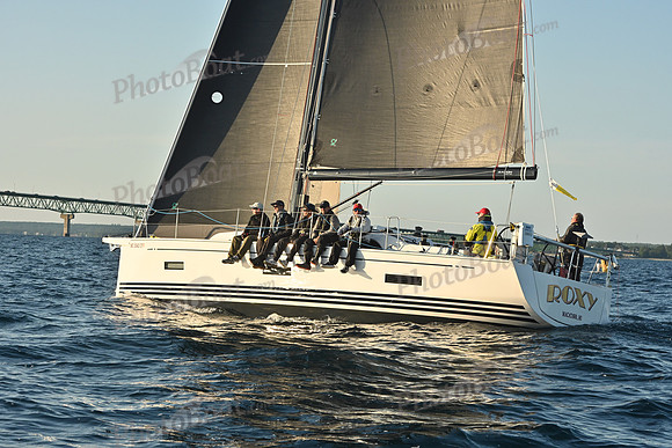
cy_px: 224
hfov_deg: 20.8
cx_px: 336
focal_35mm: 98
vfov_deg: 14.0
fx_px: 1830
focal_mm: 98
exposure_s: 1/1000
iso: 800
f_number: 13
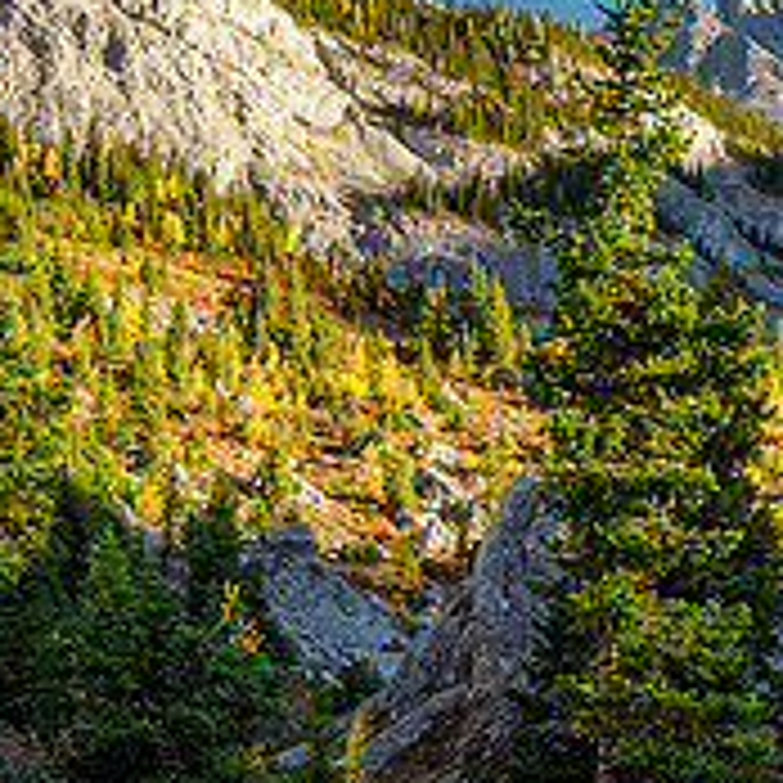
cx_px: 594
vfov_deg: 16.4
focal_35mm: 106
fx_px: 2713
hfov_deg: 16.3
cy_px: 358
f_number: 8
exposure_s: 1/60
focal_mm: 18
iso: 320
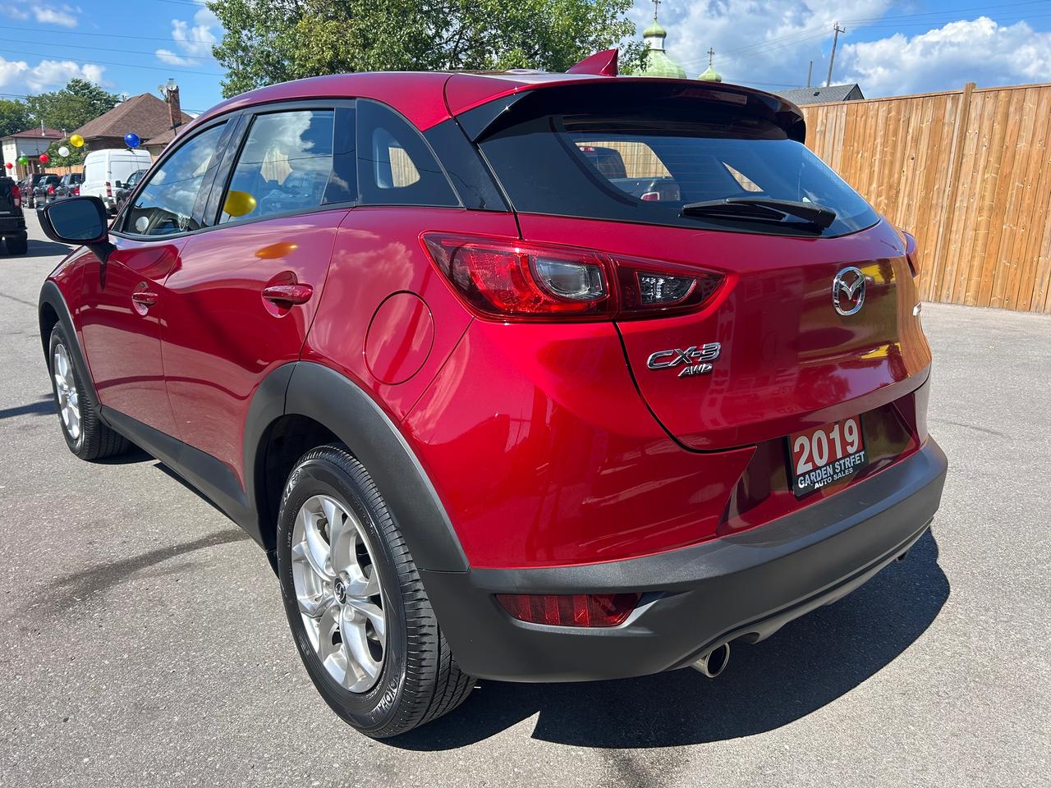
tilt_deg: -13.3
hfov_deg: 67.3
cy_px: 394
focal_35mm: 26
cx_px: 526
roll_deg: -0.3
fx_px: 789
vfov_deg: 53.1
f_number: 1.5
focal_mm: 5.7
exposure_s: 1/1575
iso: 50
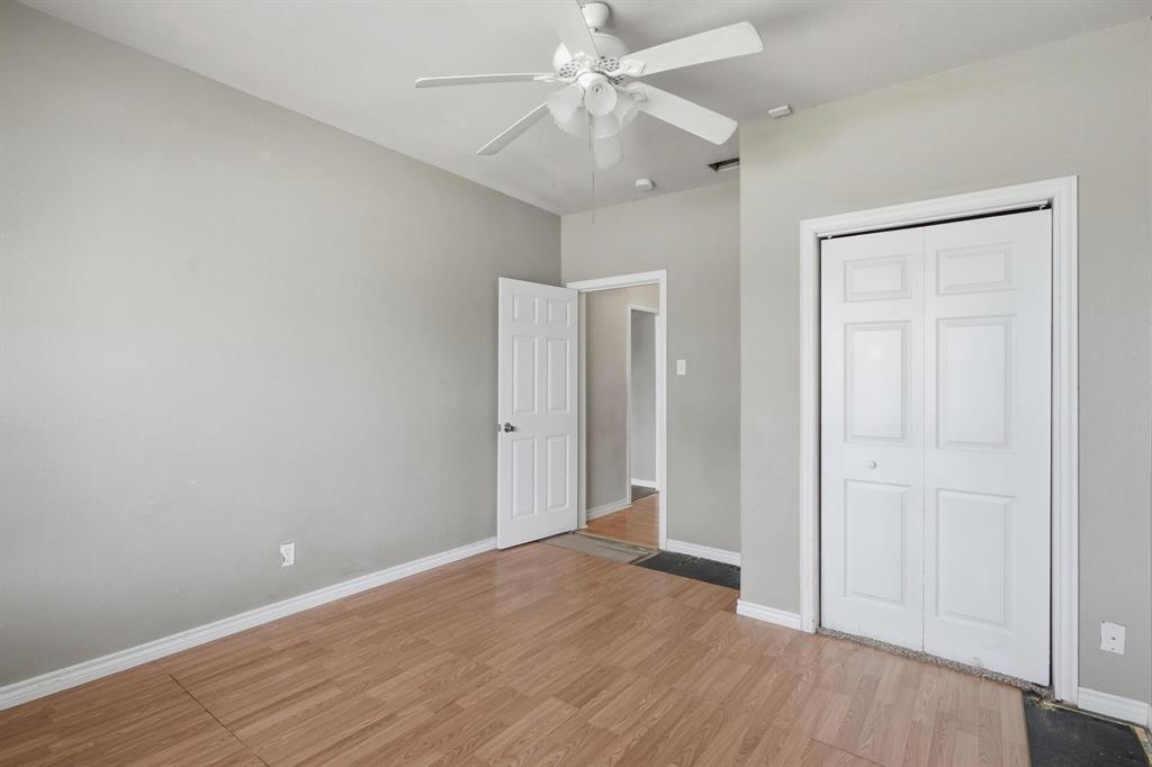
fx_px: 512
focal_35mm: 16
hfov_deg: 96.8
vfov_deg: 73.7
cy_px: 384
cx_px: 576
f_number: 9
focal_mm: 16
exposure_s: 1/400
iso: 800
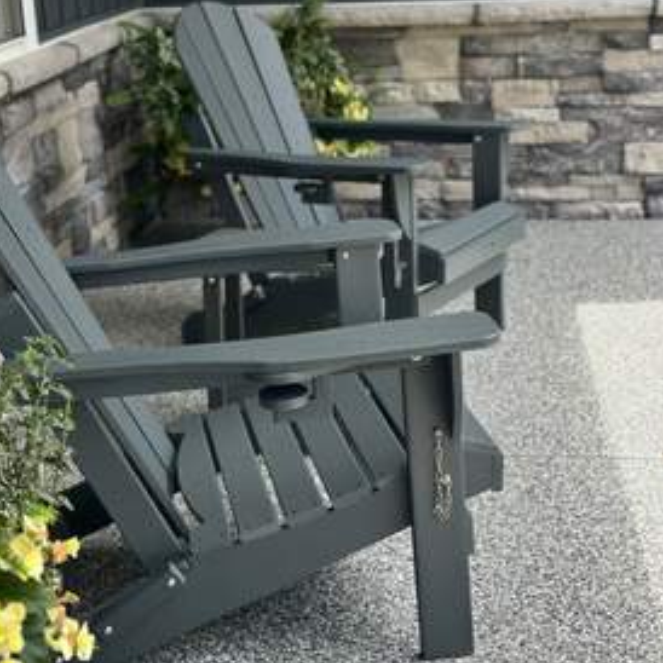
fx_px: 1343
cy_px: 356
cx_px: 312
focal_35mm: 62
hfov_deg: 27.7
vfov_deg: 27.7
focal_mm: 6.86
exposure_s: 1/2203
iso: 100
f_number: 1.78
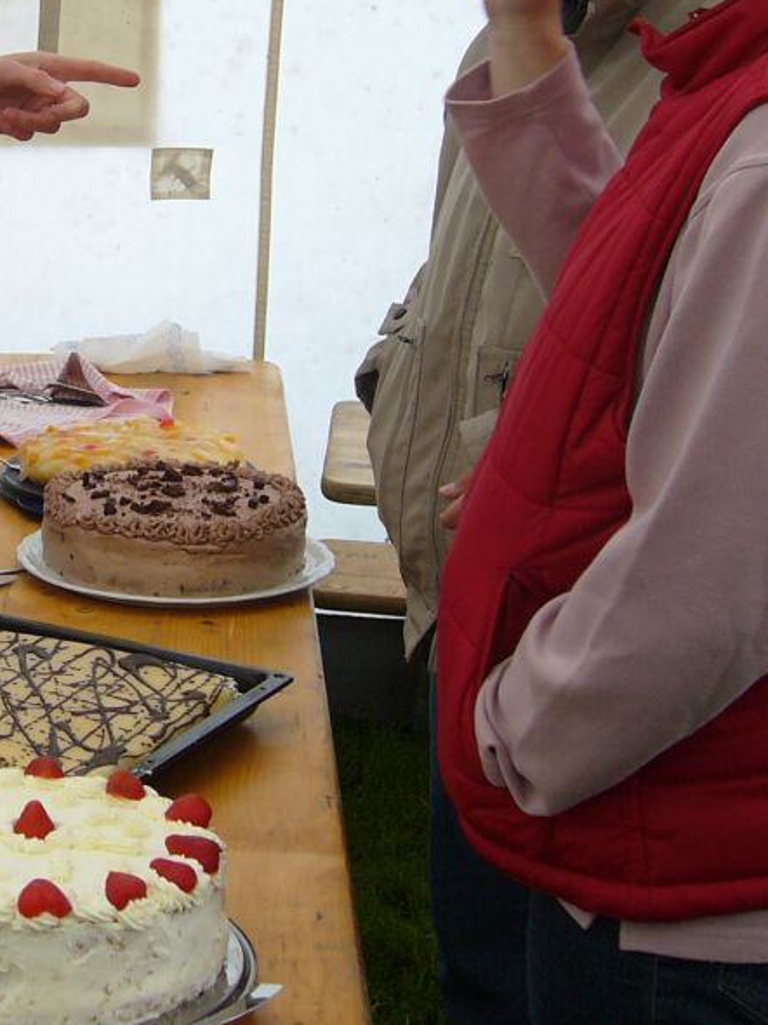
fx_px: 2635
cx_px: -19
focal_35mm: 89
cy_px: 288
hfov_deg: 16.2
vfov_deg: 21.9
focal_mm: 6.8
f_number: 3.1
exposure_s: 1/80
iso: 100
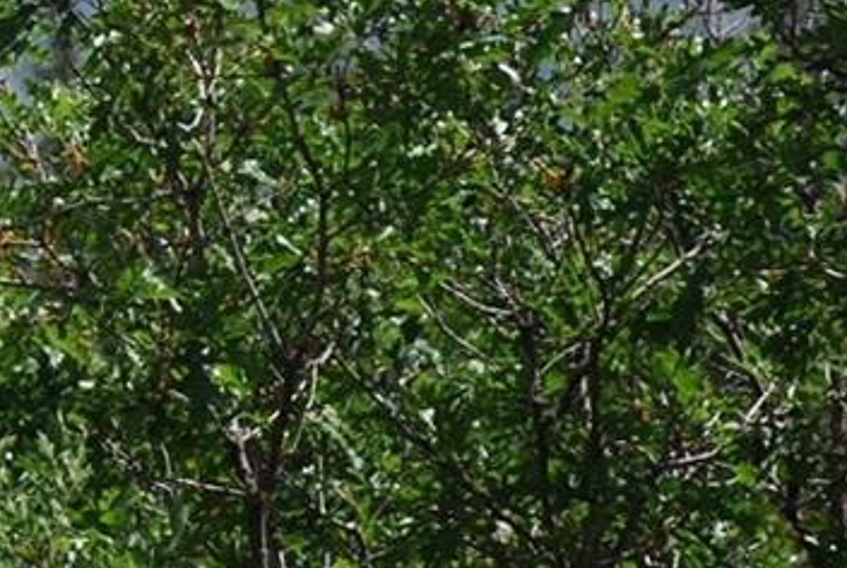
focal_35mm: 613
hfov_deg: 3.3
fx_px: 14447
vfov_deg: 2.2
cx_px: -621
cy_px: -262
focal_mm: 90
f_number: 5.6
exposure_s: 1/500
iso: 140
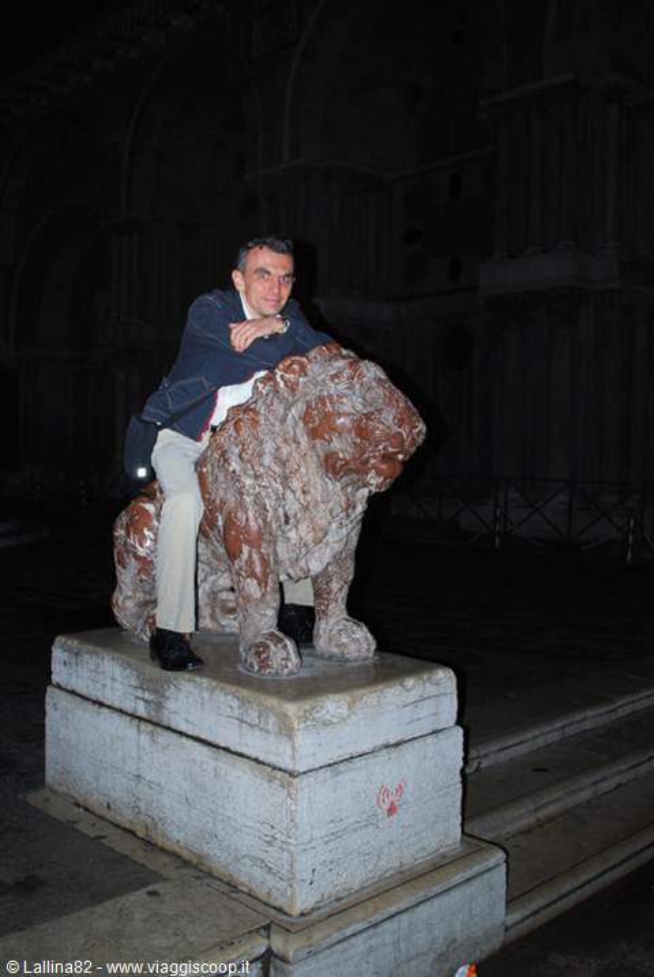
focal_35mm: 36
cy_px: 488
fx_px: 978
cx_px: 327
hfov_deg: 37.0
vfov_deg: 53.1
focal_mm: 24
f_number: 4.2
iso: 200
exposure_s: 1/60
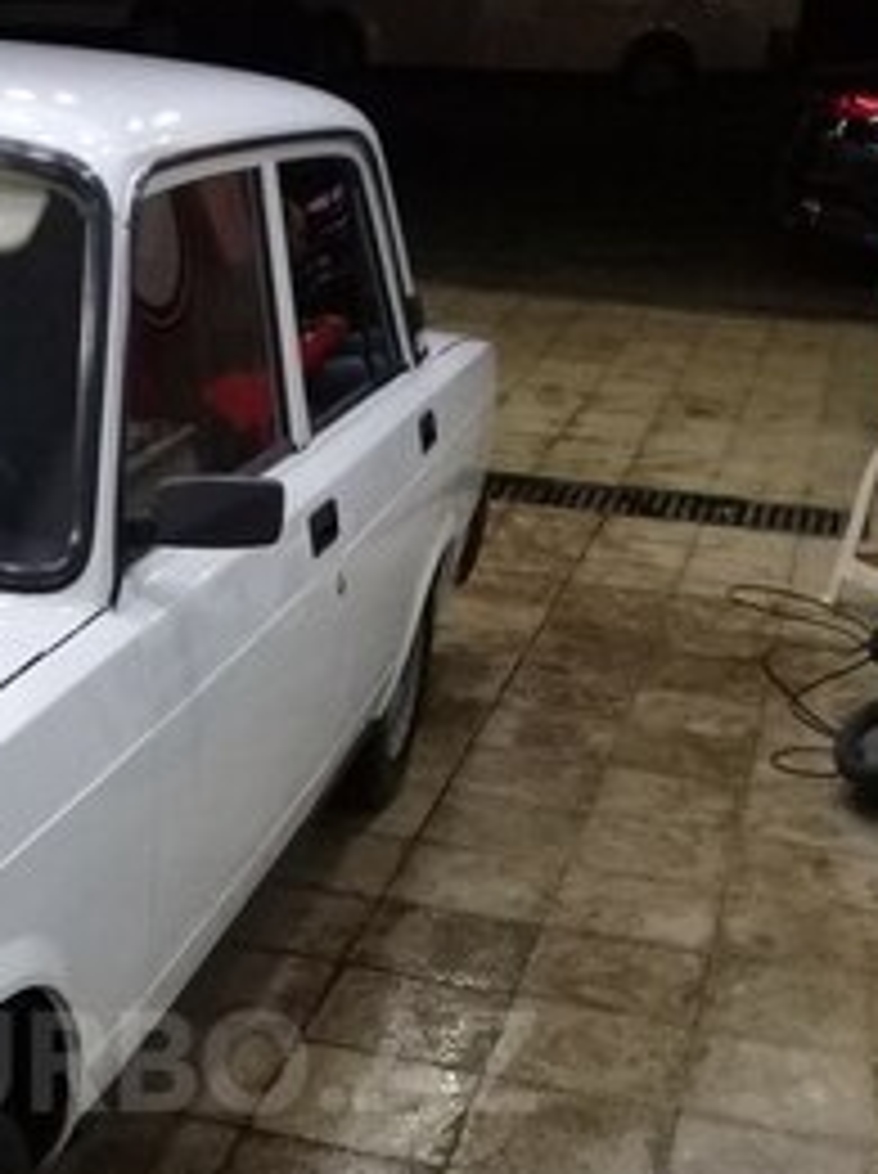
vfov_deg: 31.2
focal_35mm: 59
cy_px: 1062
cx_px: 189
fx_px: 2000
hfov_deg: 24.4
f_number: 2.2
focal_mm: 3.3
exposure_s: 1/33
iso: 160
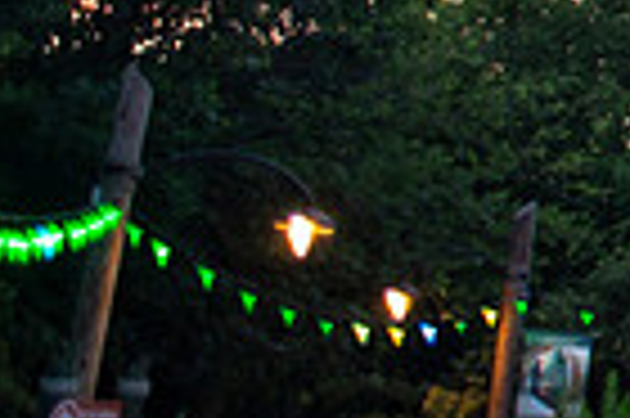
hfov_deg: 11.7
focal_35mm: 137
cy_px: -261
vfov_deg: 9.6
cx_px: 1606
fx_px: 2395
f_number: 2.8
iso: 400
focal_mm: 24
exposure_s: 1/30
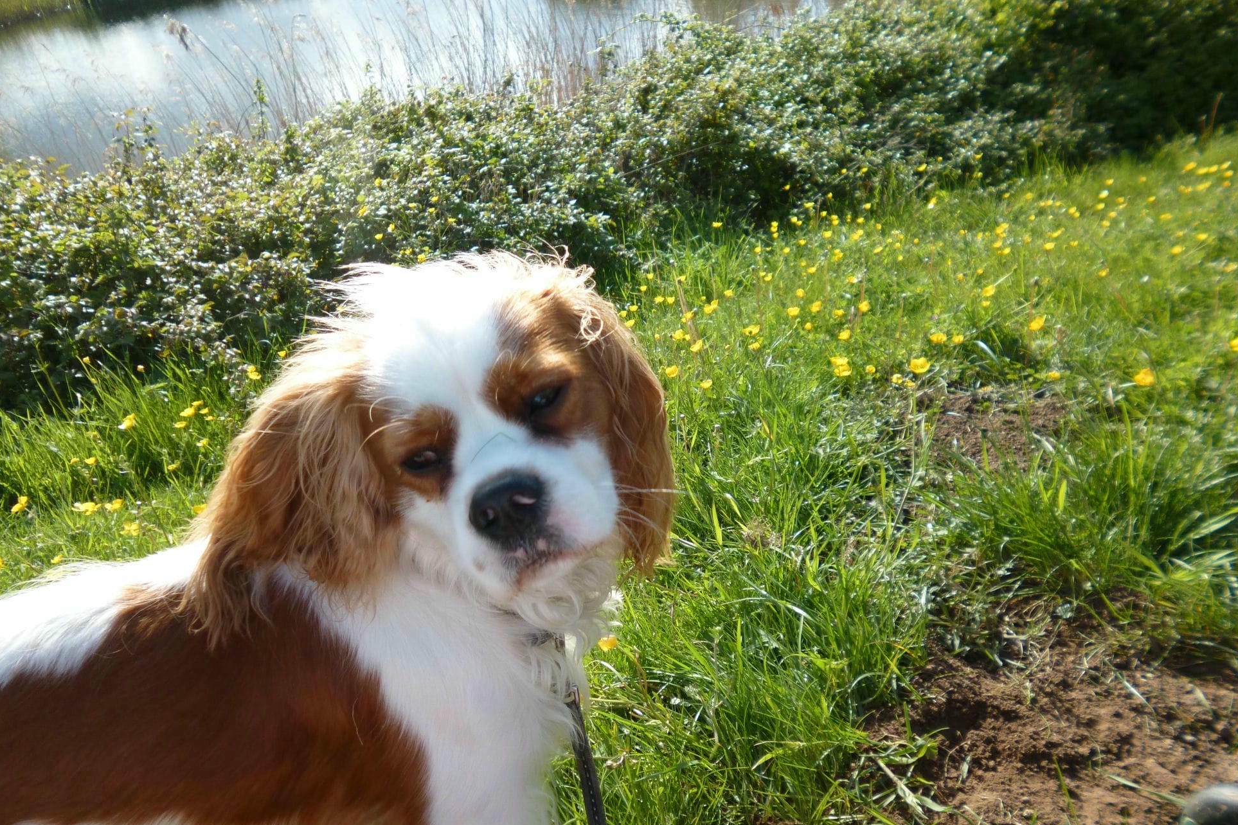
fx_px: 928
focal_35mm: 27
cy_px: 472
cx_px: 600
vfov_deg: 47.8
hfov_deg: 67.4
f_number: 2.8
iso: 100
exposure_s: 1/640
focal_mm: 4.3
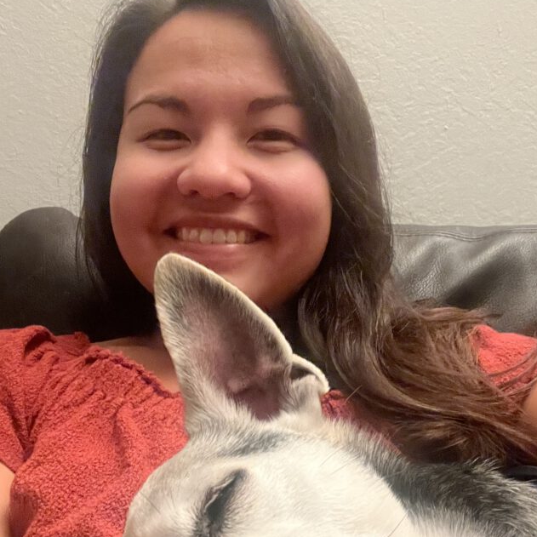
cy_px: 370
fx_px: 755
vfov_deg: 38.6
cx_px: 286
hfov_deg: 39.2
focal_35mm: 43
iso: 640
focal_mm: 2.71
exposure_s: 1/24
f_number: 2.2
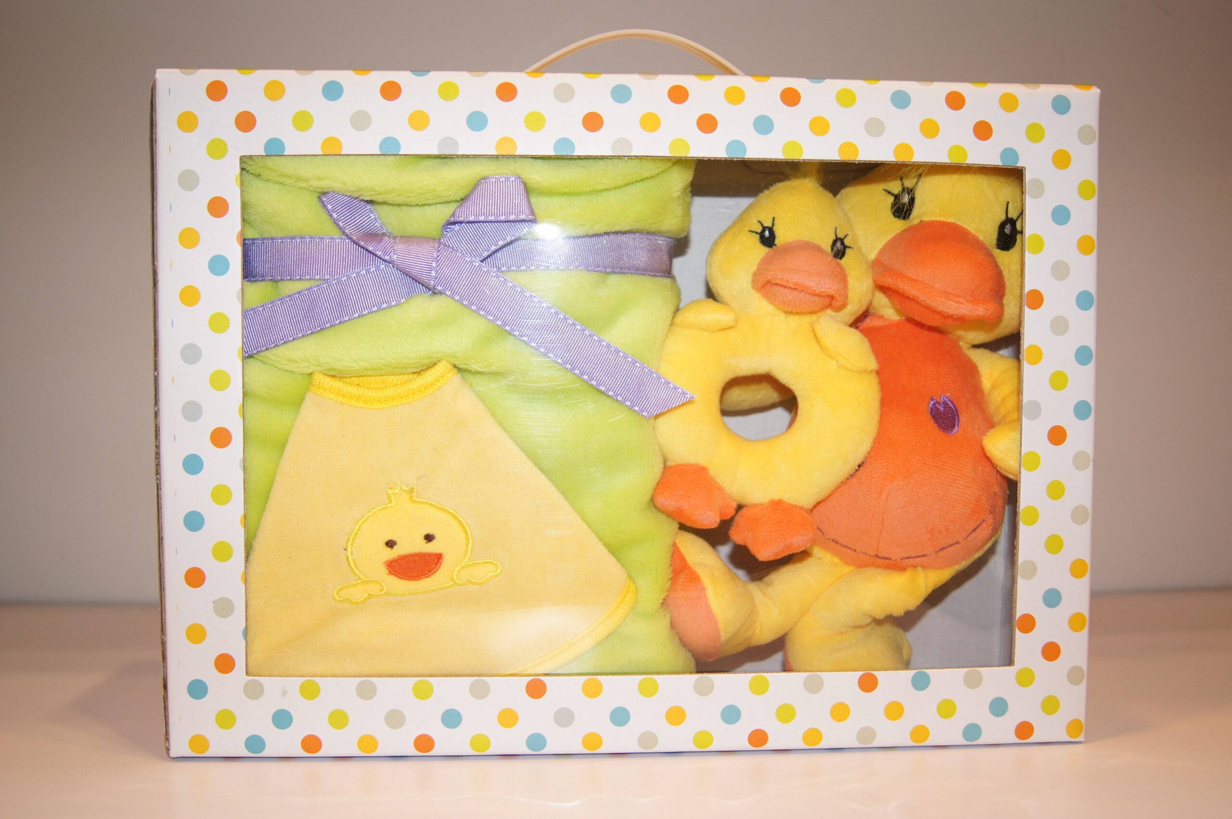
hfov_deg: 57.3
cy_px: 410
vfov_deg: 39.9
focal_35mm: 33
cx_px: 616
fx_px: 1128
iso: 320
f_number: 4
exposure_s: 1/60
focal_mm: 22
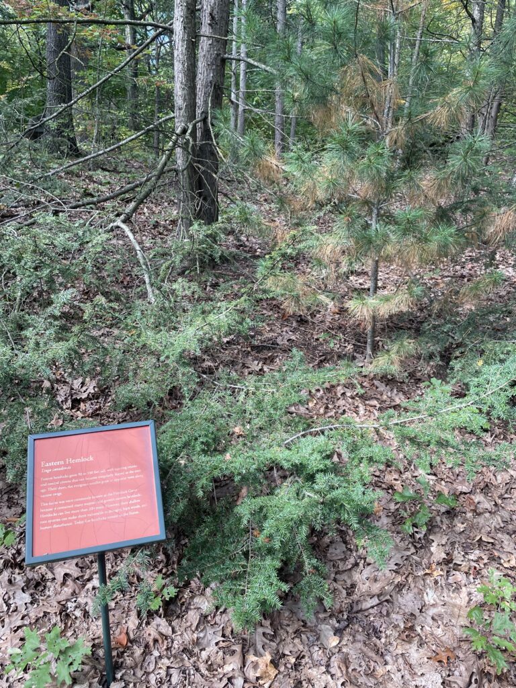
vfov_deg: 67.3
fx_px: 517
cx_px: 258
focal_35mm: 26
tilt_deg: -13.7
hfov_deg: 53.1
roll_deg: -2.5
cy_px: 344
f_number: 1.6
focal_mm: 4.2
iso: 32
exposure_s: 1/129
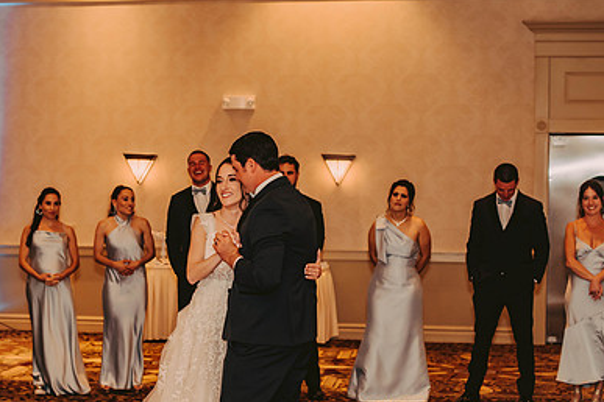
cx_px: 211
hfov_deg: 26.9
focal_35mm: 75
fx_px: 1258
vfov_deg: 18.2
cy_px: 245
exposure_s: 1/125
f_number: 2.5
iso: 800
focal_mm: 50
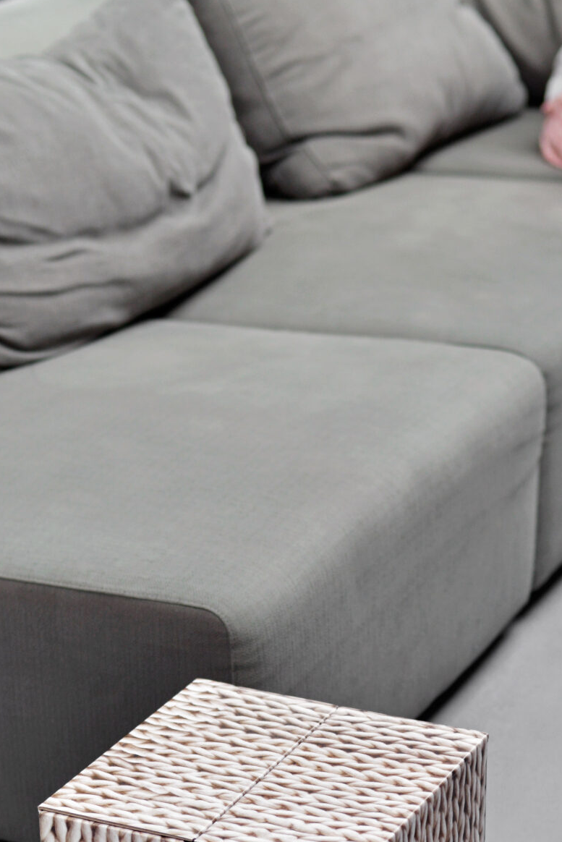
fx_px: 2573
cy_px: 749
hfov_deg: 12.5
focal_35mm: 110
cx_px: 337
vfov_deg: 18.3
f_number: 2.8
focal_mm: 50
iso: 400
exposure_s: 1/1600
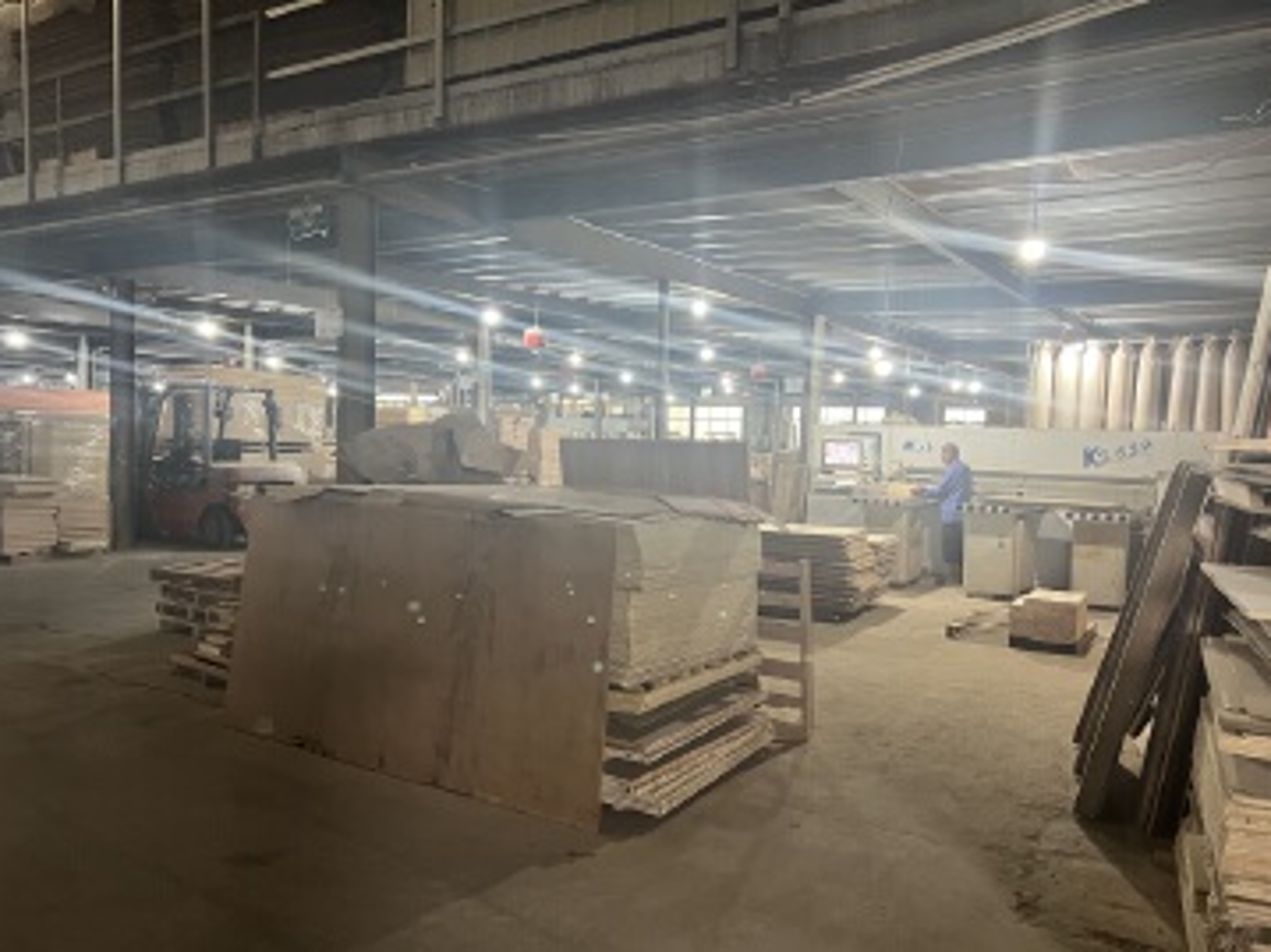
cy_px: 488
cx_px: 639
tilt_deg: -3.7
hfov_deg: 65.3
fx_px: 991
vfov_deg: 51.3
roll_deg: -1.2
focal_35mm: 27
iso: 250
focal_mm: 5.7
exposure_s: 1/50
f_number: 1.5
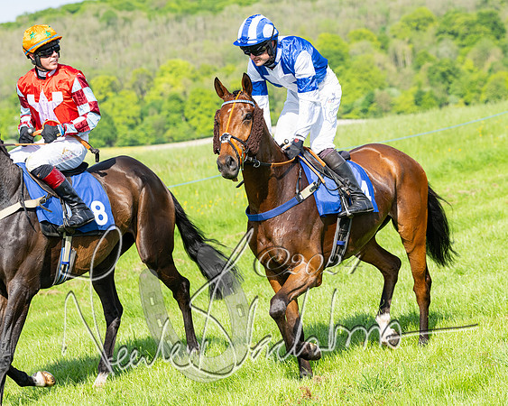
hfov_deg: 14.3
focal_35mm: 134
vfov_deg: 11.5
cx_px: 296
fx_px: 2017
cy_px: 193
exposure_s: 1/800
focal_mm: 110
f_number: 5
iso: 200
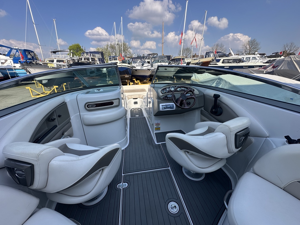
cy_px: 112
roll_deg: -0.2
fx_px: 121
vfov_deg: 85.7
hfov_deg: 102.1
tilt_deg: -21.3
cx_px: 150
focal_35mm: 14
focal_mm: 2.22
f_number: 2.2
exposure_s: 1/997
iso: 50
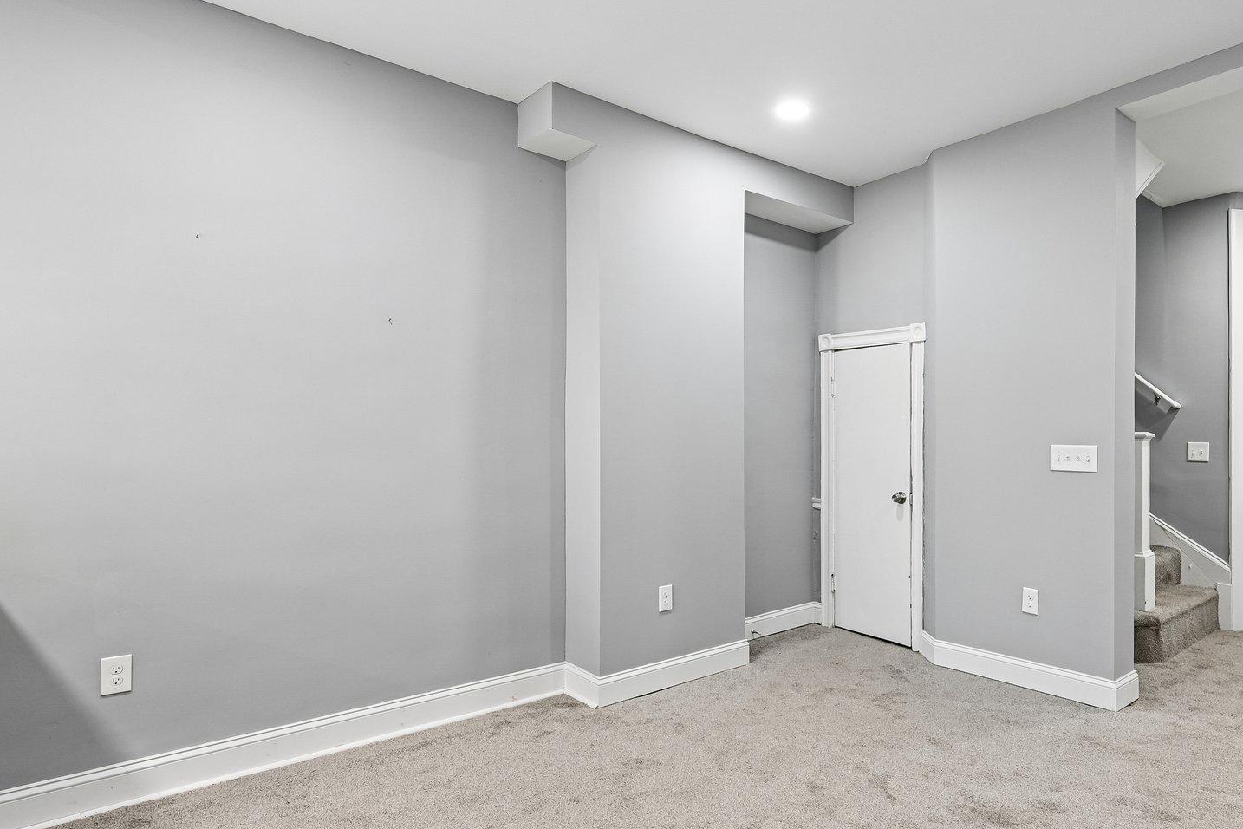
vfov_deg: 61.9
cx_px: 721
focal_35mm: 20
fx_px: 691
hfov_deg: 83.3
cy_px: 443
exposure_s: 1/15
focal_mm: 14
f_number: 8
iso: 320
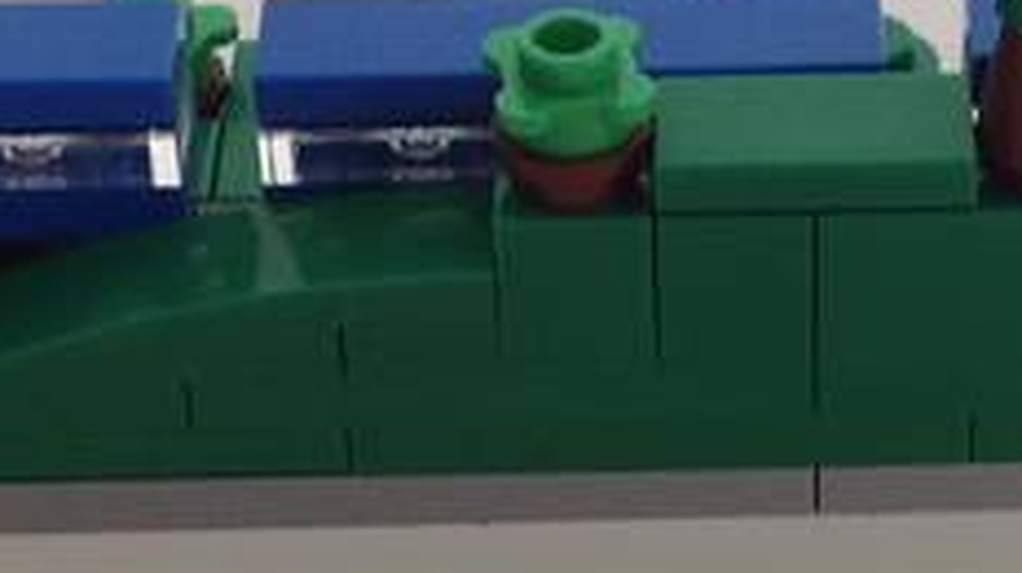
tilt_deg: -39.3
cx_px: 744
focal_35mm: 148
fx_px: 4007
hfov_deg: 14.5
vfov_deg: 8.2
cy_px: 428
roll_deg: -1.1
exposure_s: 1/40
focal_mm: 4.28
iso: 50
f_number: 2.4
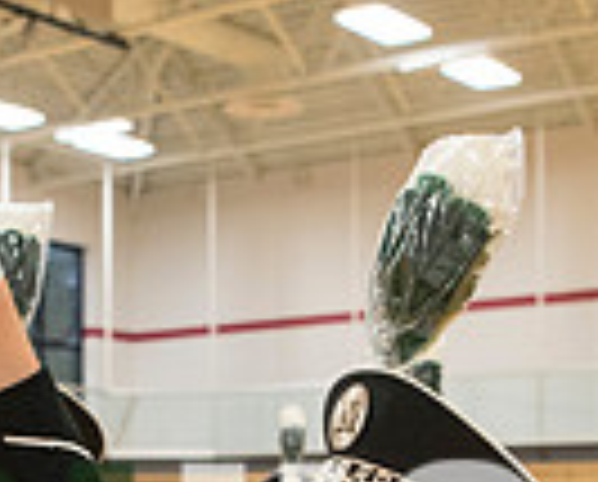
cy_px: 673
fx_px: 1738
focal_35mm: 98
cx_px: 207
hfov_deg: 19.5
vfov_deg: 14.9
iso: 2000
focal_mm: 24
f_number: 3.2
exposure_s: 1/320
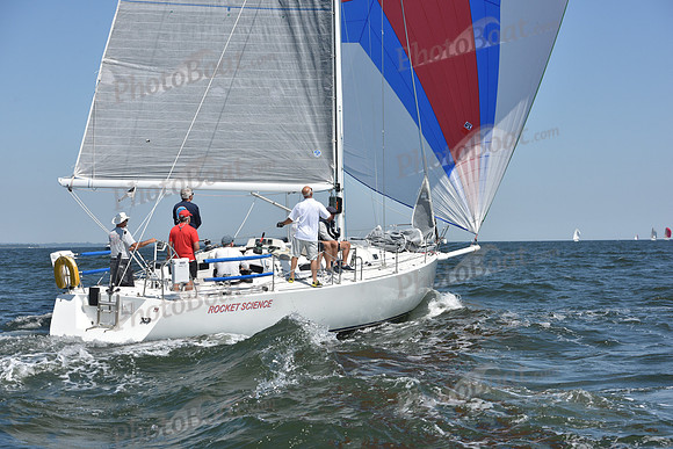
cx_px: 336
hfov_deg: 28.8
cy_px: 224
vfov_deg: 19.5
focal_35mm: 70
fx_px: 1309
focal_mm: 70
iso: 250
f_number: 9
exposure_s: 1/1250
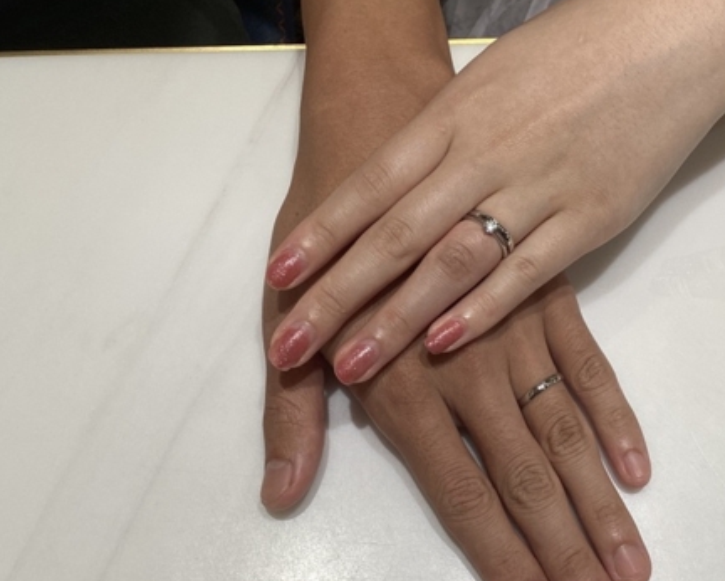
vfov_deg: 35.7
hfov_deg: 43.0
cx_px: 502
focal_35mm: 42
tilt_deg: -68.0
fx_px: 902
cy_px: 272
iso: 25
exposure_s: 1/137
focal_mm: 3.3
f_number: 2.4
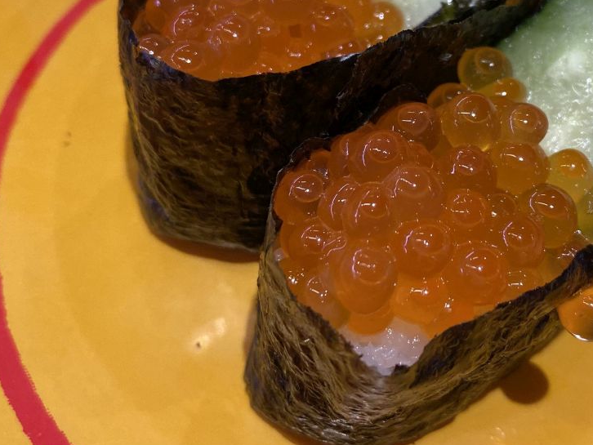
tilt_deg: -53.1
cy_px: 105
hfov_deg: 43.1
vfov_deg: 32.9
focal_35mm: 43
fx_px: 737
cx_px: 408
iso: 125
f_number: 1.8
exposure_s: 1/121
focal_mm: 4.25
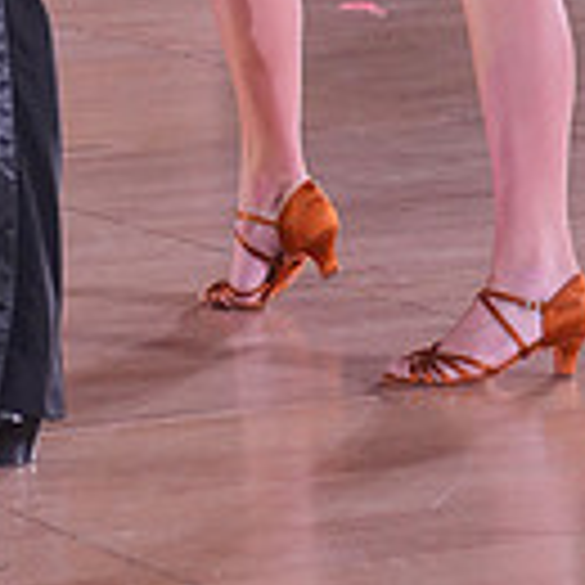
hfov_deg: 6.9
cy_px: -446
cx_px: 83
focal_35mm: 254
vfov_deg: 6.7
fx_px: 4856
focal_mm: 67
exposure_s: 1/400
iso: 2000
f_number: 4
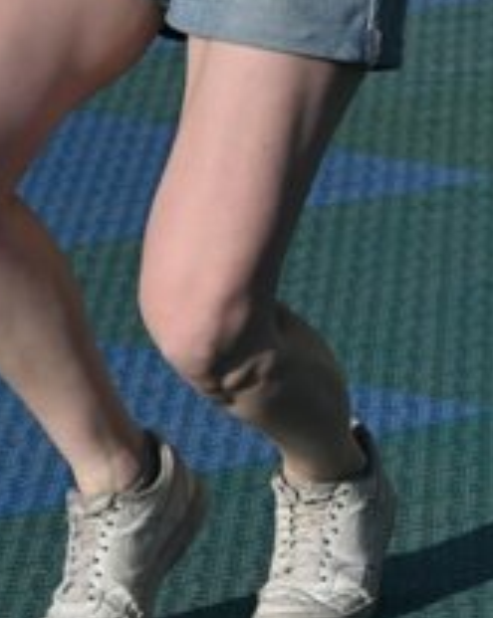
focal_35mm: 436
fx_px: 7970
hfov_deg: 3.5
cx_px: 505
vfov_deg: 4.4
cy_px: 485
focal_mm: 70
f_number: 9
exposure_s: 1/640
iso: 200
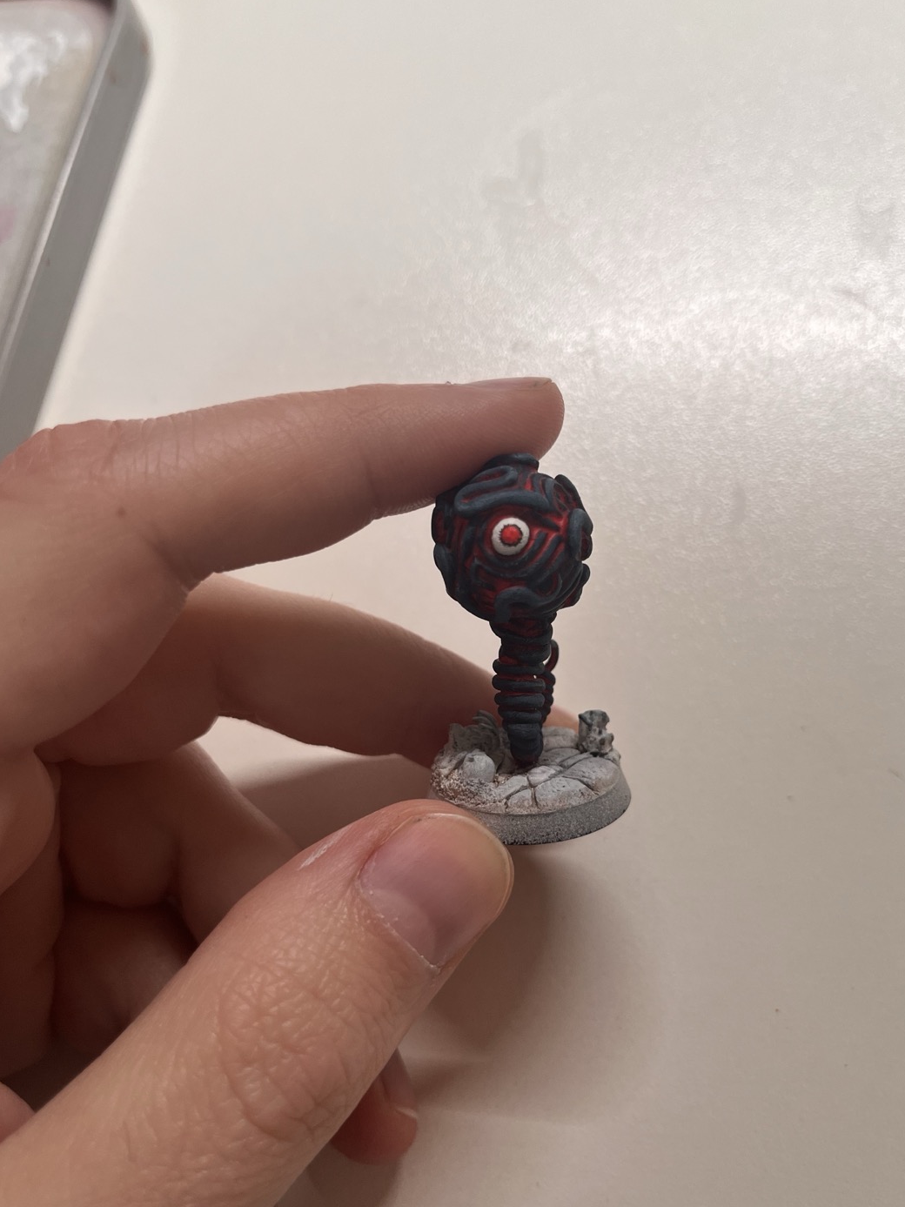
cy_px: 636
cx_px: 493
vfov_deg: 59.9
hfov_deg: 46.7
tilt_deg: -68.1
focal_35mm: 30
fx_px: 1046
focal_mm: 5.1
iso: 80
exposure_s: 1/100
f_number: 1.6
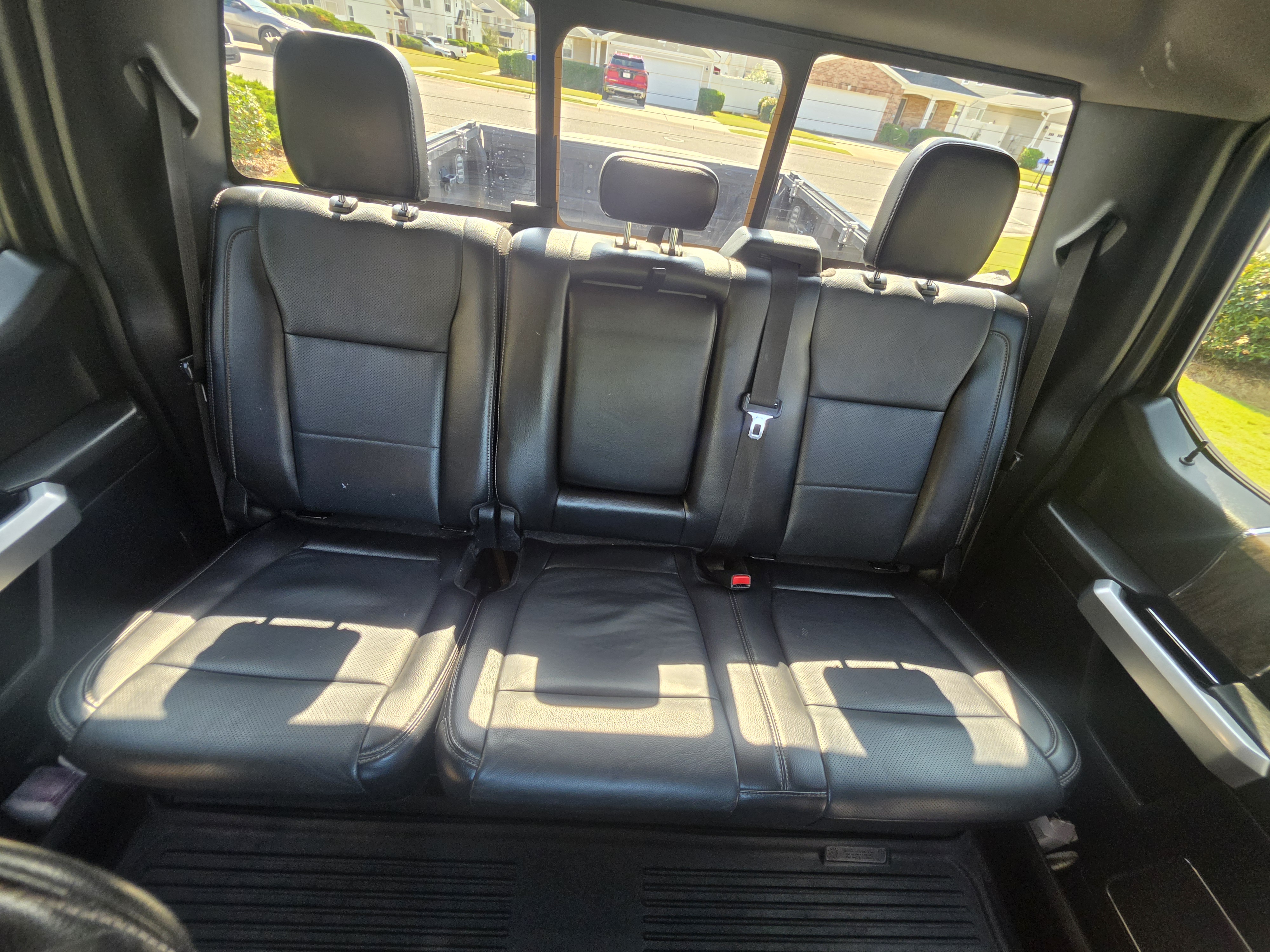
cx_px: 635
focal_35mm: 13
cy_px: 476
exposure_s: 1/120
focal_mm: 2.2
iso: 200
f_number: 1.9
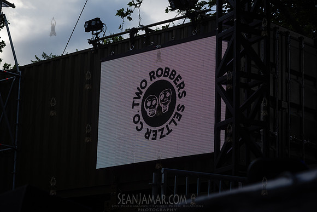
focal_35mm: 112
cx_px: 158
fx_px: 986
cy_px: 106
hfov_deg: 18.3
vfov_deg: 12.2
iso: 1000
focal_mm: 112
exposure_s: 1/2500
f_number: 5.6
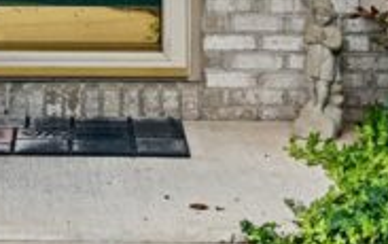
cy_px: -266
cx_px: 72
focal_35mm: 129
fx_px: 1366
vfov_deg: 9.4
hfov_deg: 16.0
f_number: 8
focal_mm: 29
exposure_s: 1/50
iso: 500
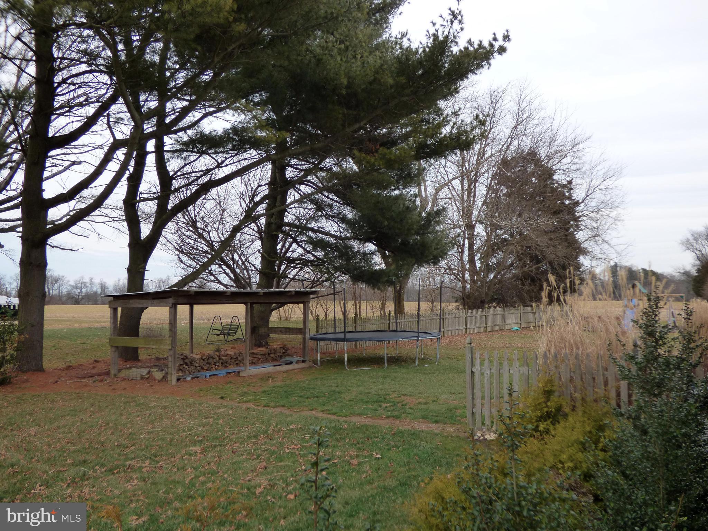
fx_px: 654
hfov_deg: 56.8
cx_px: 354
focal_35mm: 32
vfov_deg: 44.2
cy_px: 266
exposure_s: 1/200
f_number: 3.4
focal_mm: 5.78
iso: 160
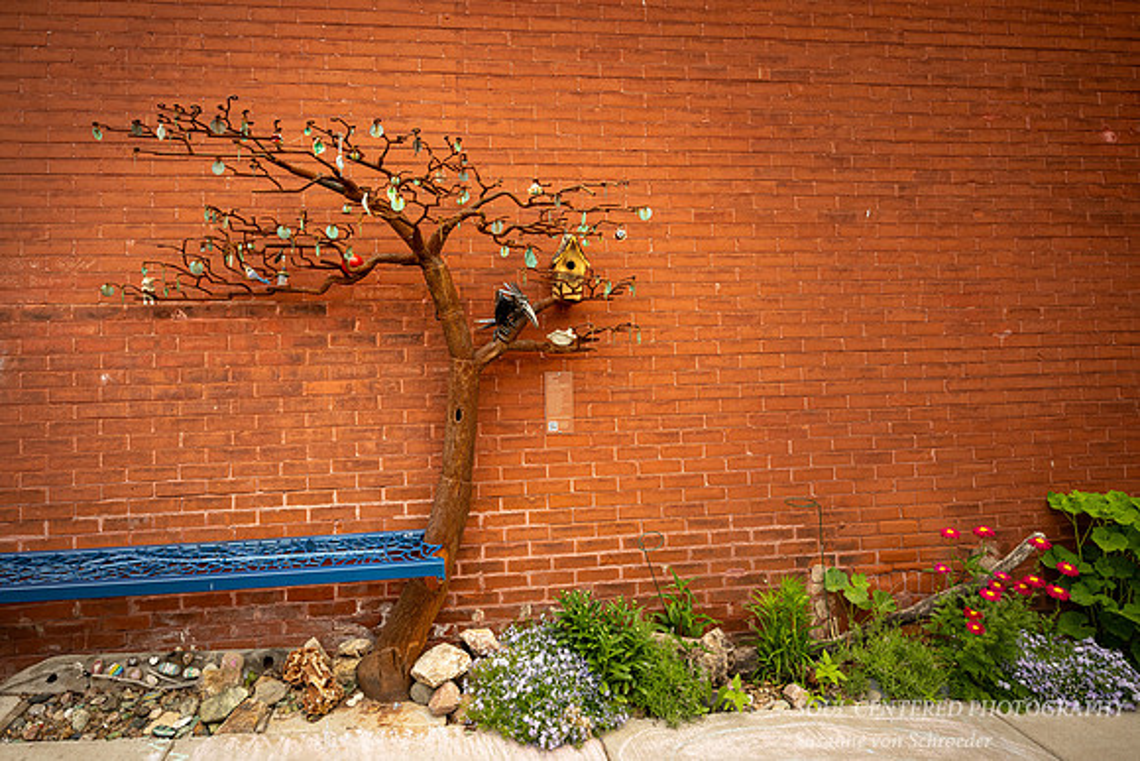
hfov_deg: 82.7
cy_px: 325
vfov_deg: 60.8
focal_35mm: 20
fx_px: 645
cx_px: 509
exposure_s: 1/160
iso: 400
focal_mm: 17
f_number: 8
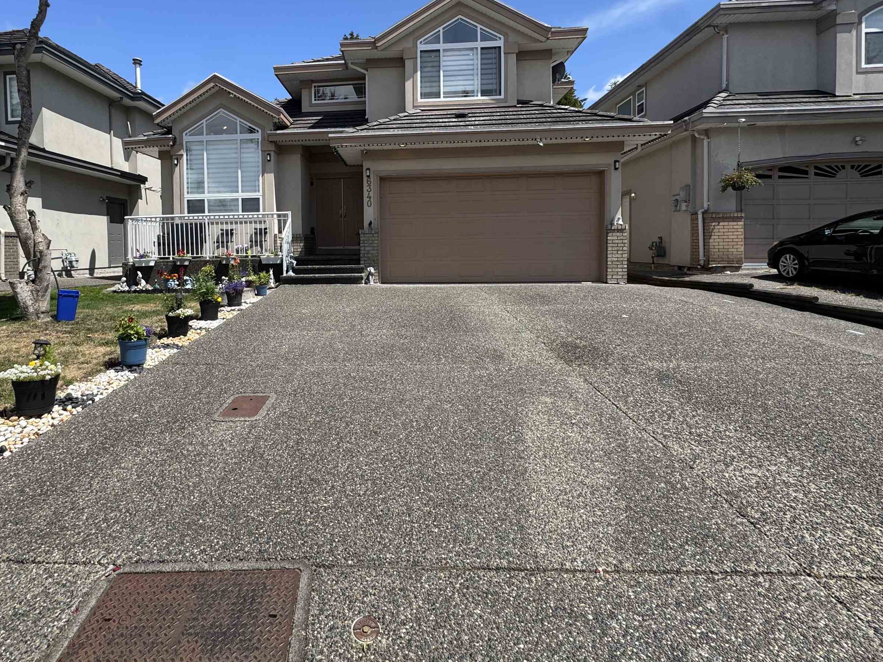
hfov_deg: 86.9
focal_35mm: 18
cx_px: 366
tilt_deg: -3.0
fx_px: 459
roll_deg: +2.6
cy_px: 265
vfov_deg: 70.9
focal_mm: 2.22
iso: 50
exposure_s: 1/1637
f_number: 2.2
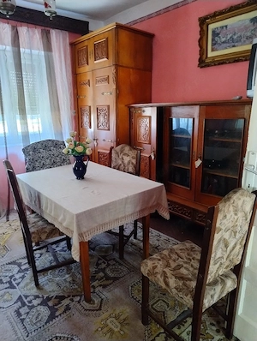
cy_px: 170
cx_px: 128
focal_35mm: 24
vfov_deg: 71.5
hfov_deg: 57.0
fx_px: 237
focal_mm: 5.56
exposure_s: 1/33.3
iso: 2228
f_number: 1.8
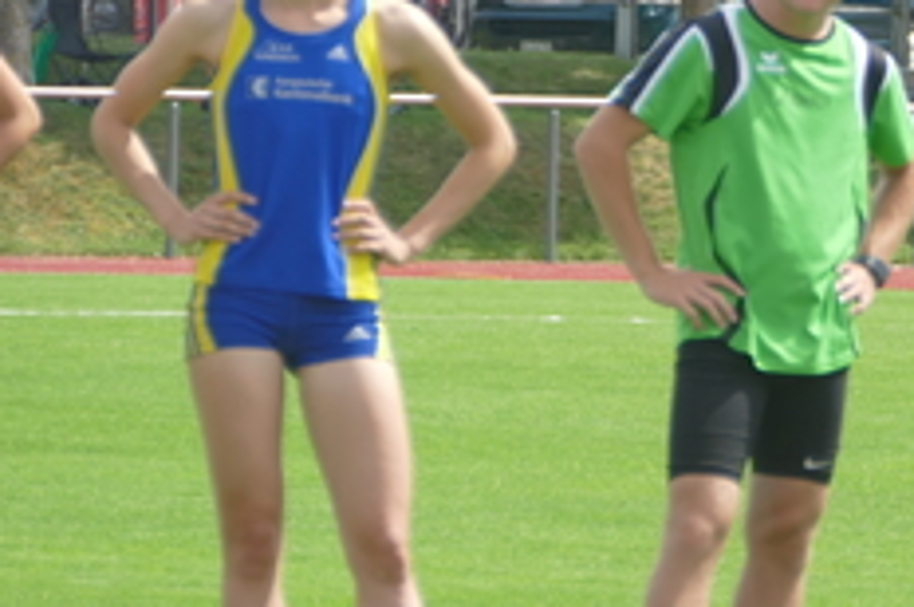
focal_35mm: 674
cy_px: 315
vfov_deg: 2.0
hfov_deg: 3.1
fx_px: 17088
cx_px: 977
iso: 125
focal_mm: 105.56
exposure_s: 1/800
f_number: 4
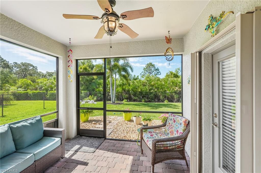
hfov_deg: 96.8
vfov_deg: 73.7
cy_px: 86
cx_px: 130
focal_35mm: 16
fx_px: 116
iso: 400
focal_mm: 16
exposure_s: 1/250
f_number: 8
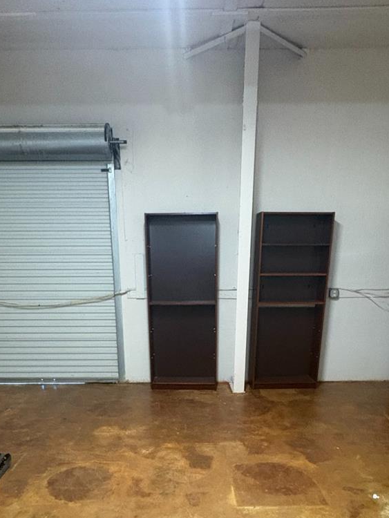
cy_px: 394
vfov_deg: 59.7
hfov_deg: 49.7
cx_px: 183
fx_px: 419
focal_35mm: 28
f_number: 2.2
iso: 640
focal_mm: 2.22
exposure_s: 1/60
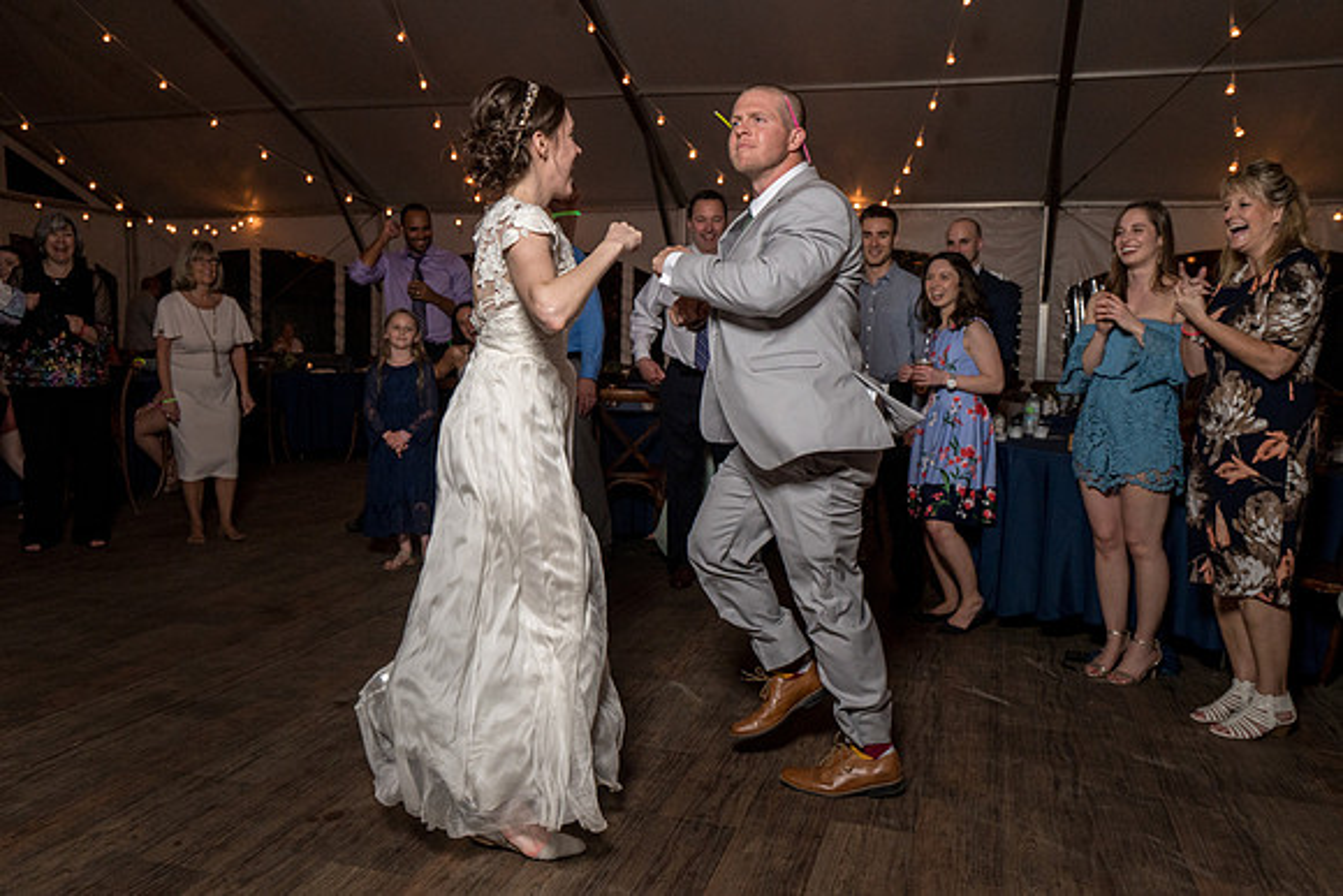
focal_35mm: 28
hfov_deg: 65.0
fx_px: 1054
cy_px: 458
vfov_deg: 46.0
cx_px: 651
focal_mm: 25
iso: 2000
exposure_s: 1/200
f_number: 5.6
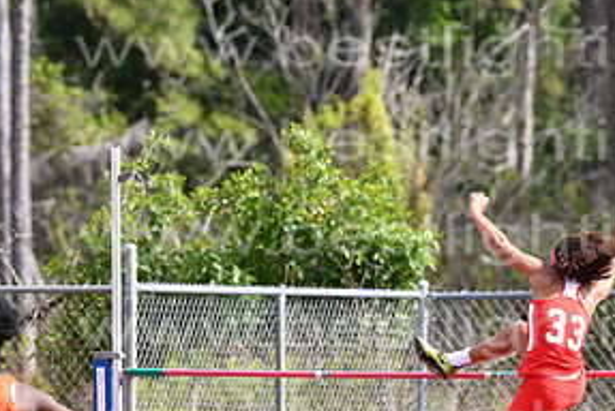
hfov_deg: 2.3
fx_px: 15527
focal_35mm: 908
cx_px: 568
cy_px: 286
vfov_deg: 1.5
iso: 100
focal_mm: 300
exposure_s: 1/320
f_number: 5.6
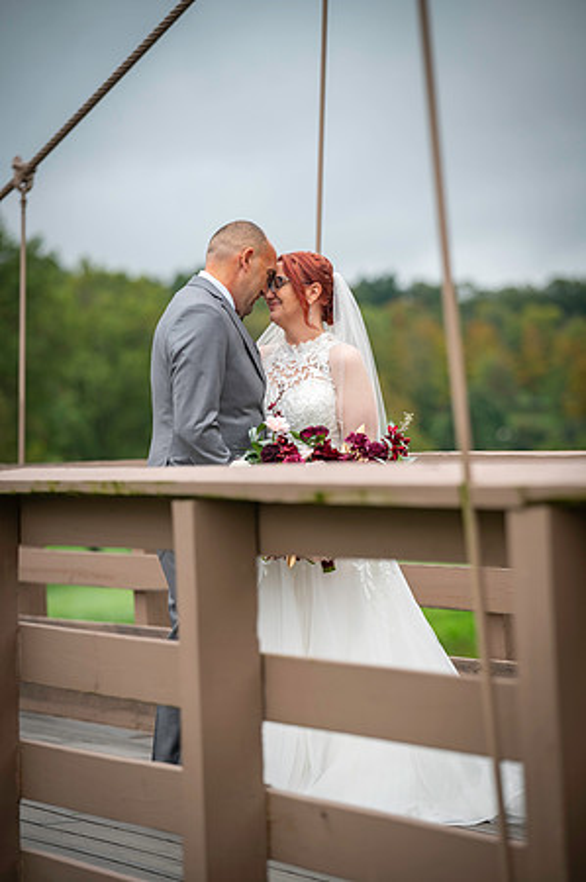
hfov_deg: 10.1
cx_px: 293
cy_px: 441
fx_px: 3304
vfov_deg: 15.2
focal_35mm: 135
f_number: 3.2
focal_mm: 135
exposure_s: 1/125
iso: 80
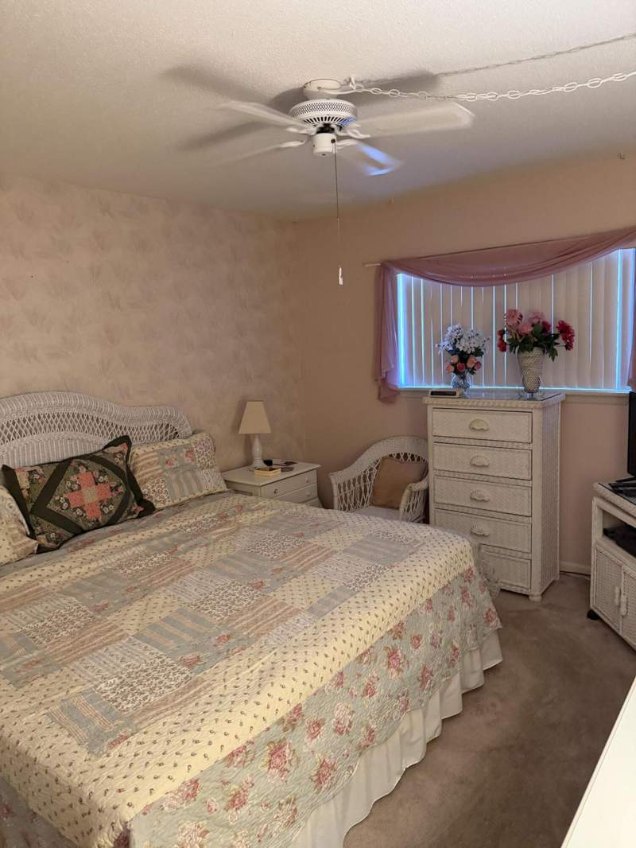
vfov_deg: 71.6
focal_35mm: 24
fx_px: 588
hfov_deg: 56.8
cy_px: 424
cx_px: 318
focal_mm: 6.76
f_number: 1.78
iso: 640
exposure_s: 1/60
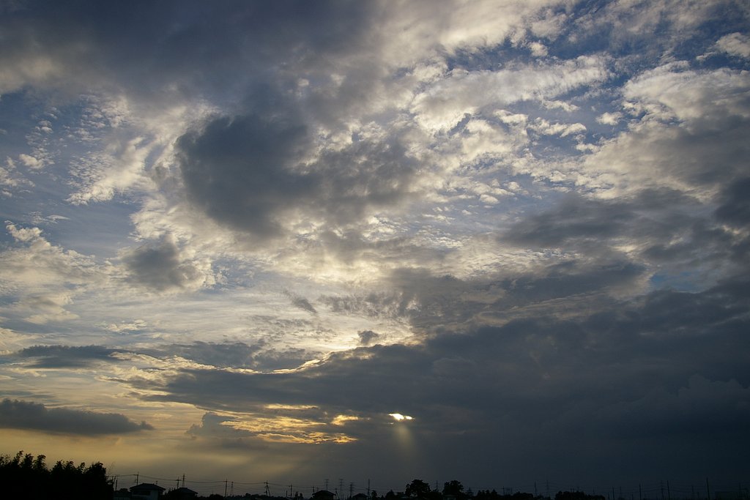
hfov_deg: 53.1
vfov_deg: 36.9
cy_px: 250
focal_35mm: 36
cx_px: 375
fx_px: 750
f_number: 4.5
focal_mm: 24
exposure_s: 1/1500
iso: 200
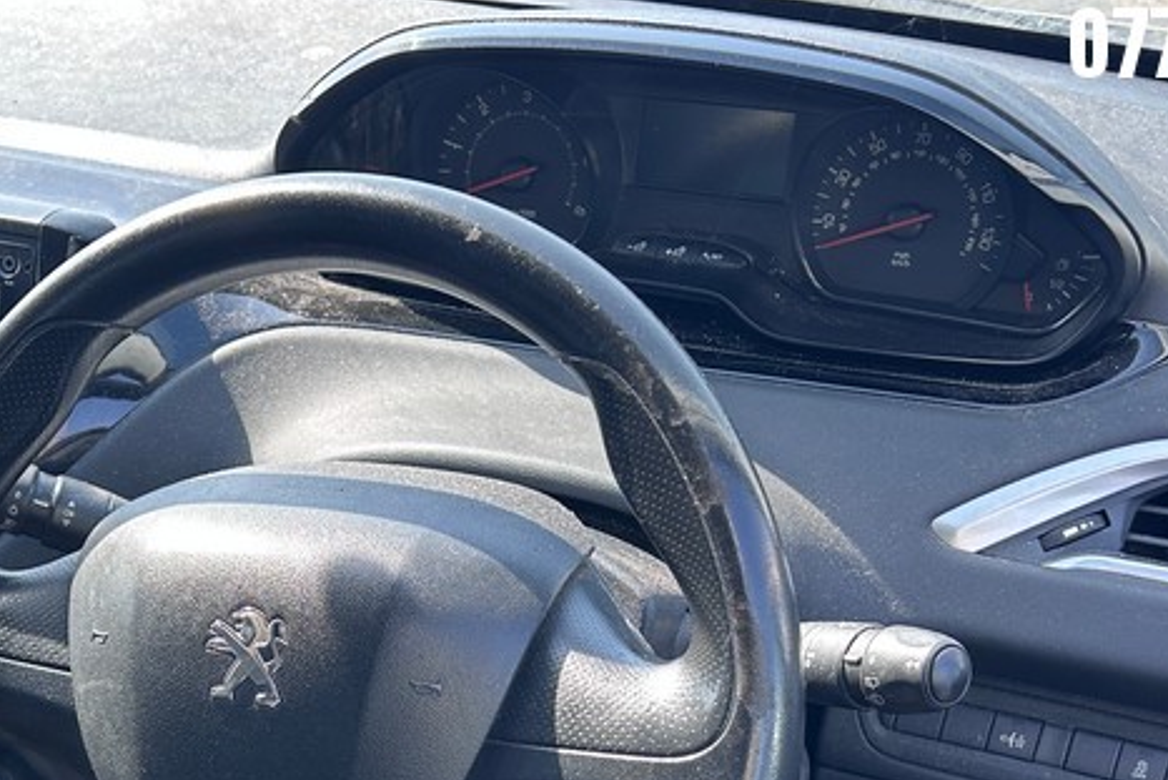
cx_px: 328
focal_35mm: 58
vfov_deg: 22.2
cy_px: 850
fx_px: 1882
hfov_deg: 33.9
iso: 40
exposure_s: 1/225
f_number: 1.5
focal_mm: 5.7
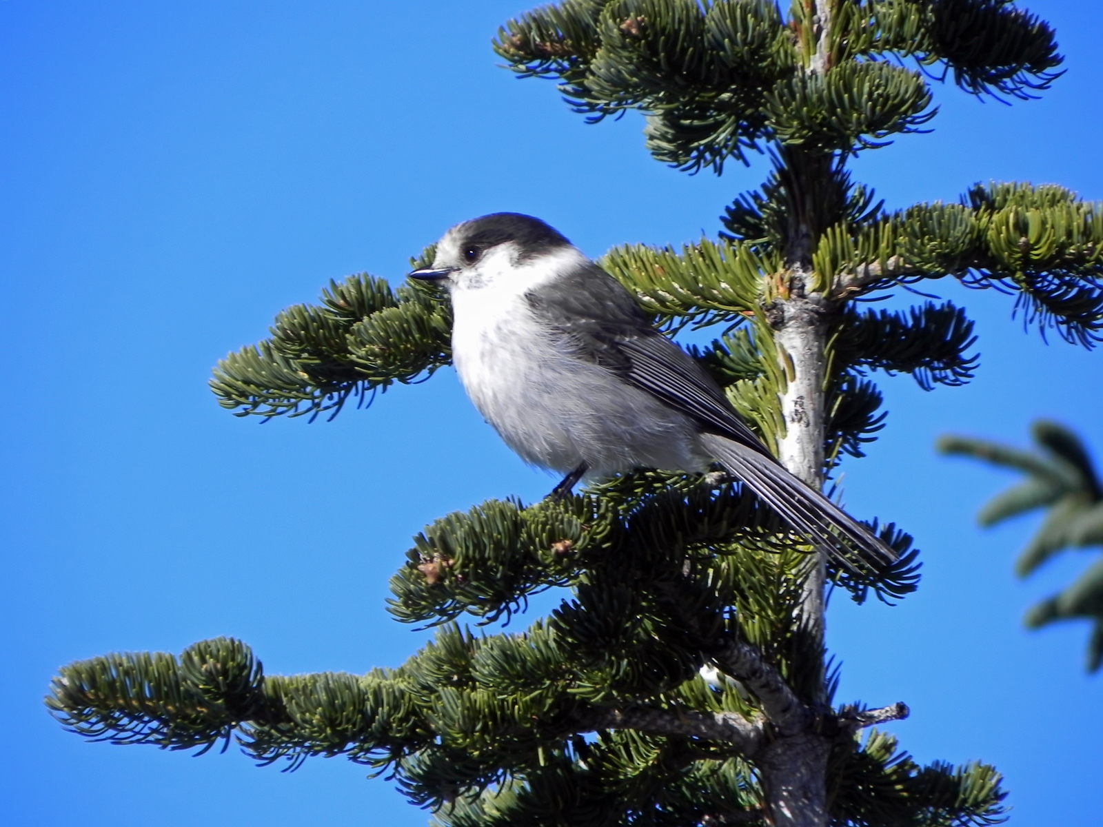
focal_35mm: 678
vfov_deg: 2.2
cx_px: 552
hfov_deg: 2.9
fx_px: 21604
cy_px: 414
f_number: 6.3
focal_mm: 120
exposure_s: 1/453
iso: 160
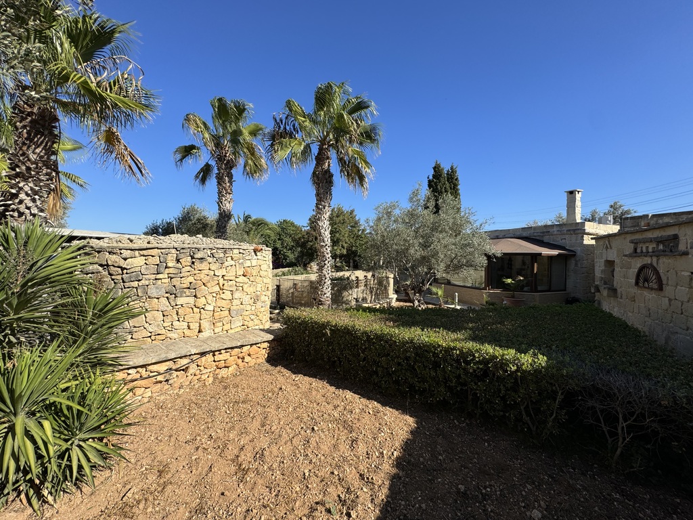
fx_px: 280
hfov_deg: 102.1
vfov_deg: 85.7
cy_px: 260
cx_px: 346
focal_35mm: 14
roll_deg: -0.8
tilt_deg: -0.6
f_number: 2.2
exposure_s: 1/1709
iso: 50
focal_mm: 2.22
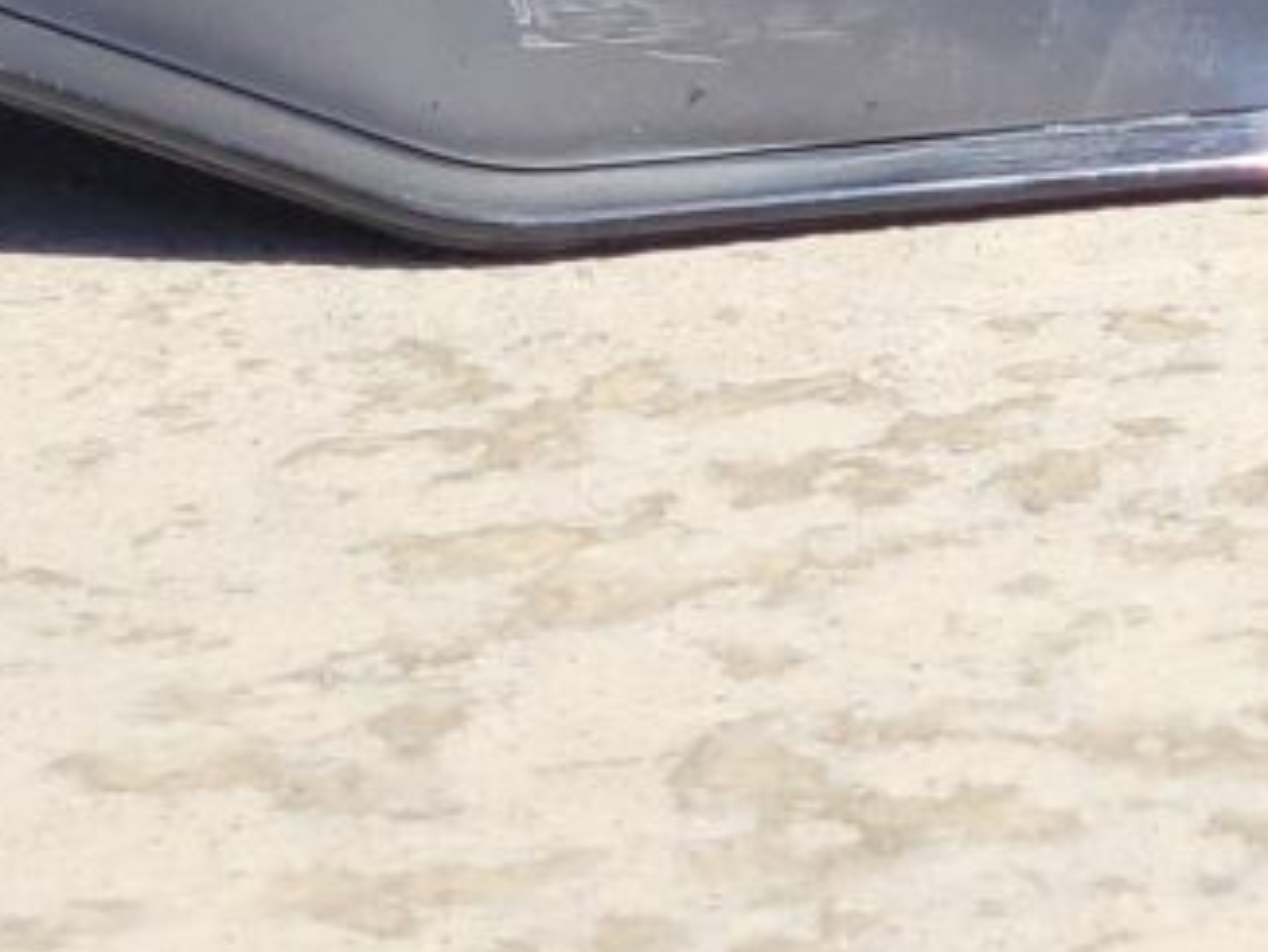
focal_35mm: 164
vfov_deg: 8.5
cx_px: 2782
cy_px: -1022
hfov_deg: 10.7
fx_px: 6010
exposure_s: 1/2531
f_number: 1.8
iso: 40
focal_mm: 5.4
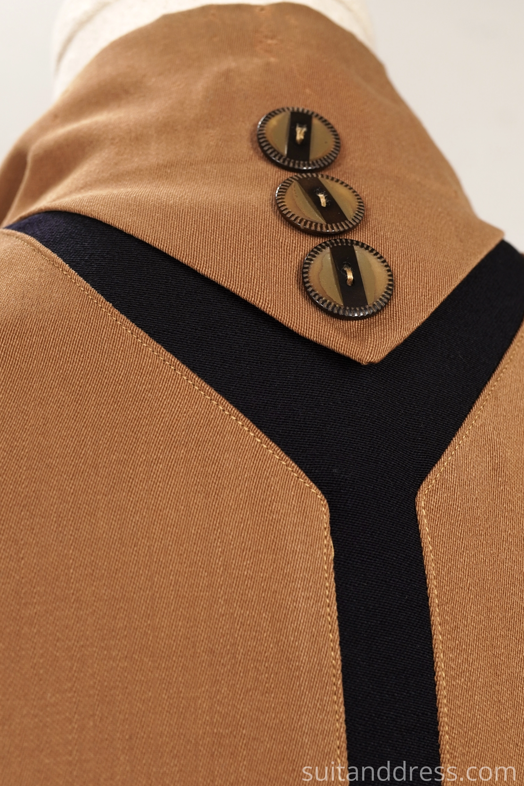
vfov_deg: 39.6
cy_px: 401
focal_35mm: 50
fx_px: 1092
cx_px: 267
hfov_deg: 27.0
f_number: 6.3
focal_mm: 32
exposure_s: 1/25
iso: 320
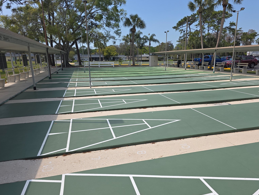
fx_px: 180
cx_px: 133
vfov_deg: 56.8
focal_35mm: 24
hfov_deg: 71.6
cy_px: 96
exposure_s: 1/1081
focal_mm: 6.3
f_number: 1.7
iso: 12
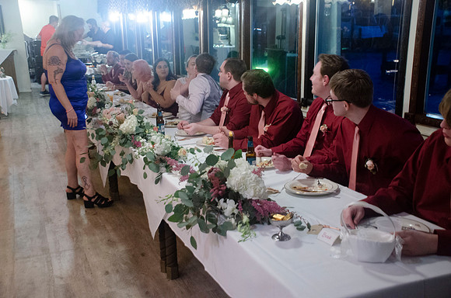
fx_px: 488
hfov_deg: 49.6
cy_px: 149
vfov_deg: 34.1
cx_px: 226
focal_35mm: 39
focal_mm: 26
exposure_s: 1/8
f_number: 3.8
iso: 1600
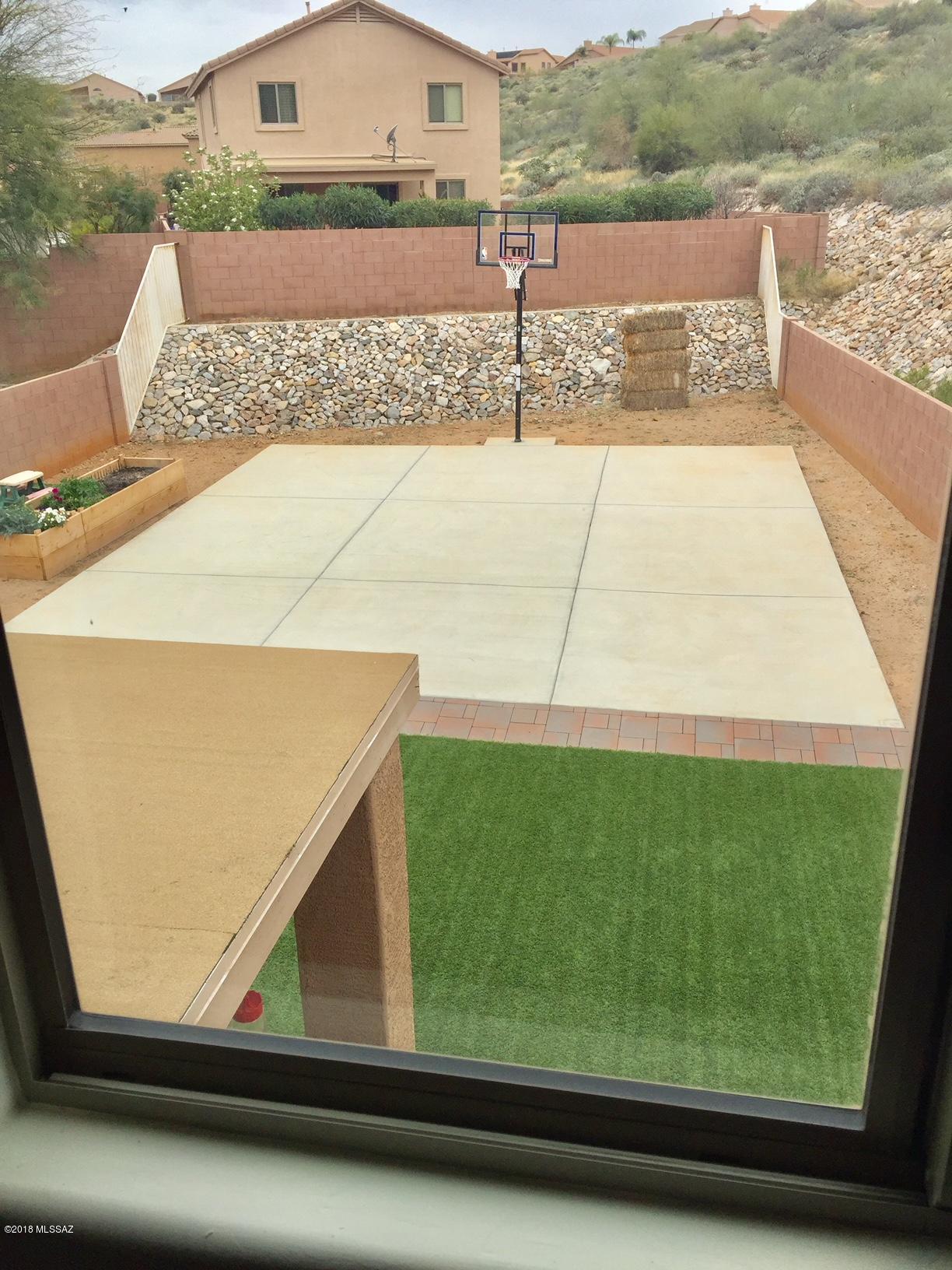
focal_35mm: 29
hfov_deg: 48.2
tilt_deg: -22.4
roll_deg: +0.6
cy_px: 635
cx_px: 476
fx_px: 1063
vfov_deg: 61.7
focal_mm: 4.15
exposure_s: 1/1412
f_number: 2.2
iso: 32
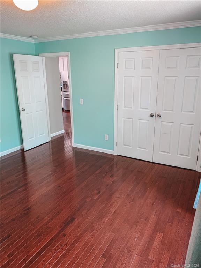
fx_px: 201
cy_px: 134
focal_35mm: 26
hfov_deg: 53.1
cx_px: 100
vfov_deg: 67.3
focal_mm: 4.25
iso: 200
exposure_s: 1/60
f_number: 1.8
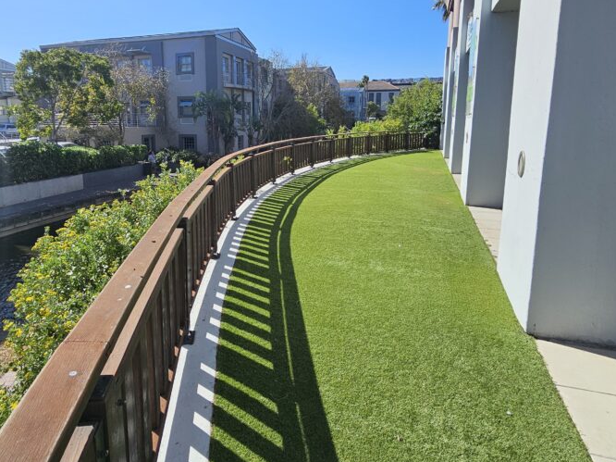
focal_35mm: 20
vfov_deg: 65.0
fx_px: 356
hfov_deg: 81.6
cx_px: 280
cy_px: 175
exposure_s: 1/2450
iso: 50
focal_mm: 2.2
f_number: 2.2
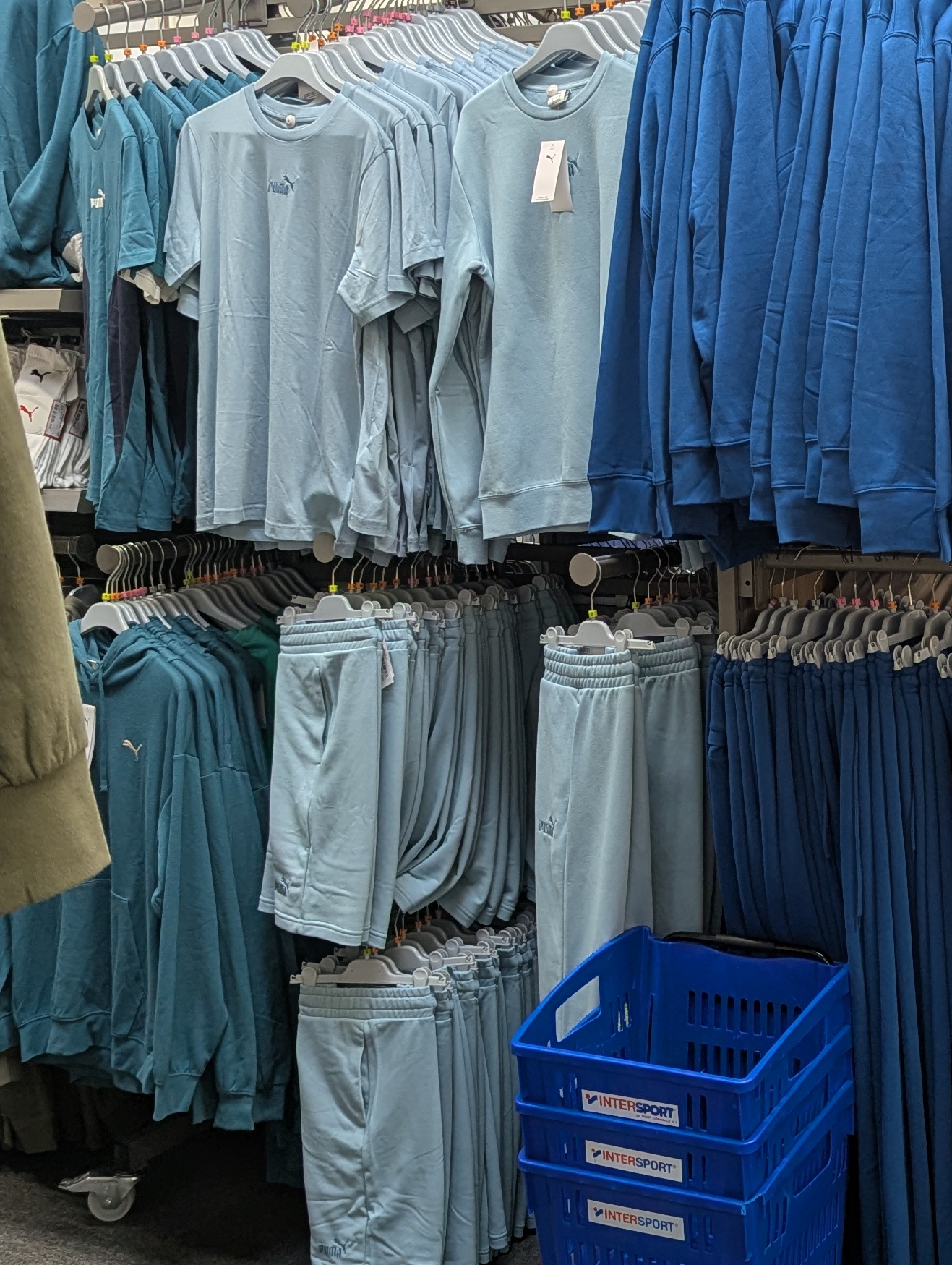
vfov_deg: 34.2
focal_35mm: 56
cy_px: 527
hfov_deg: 25.7
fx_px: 2048
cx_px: 761
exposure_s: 1/103
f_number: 1.85
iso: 47
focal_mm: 6.81
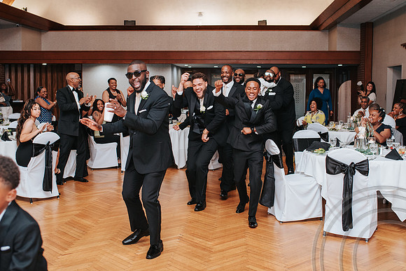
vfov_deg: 29.6
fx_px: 513
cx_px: 215
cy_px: 125
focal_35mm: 45
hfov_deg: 43.2
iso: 1000
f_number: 3.2
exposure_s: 1/200
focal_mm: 35
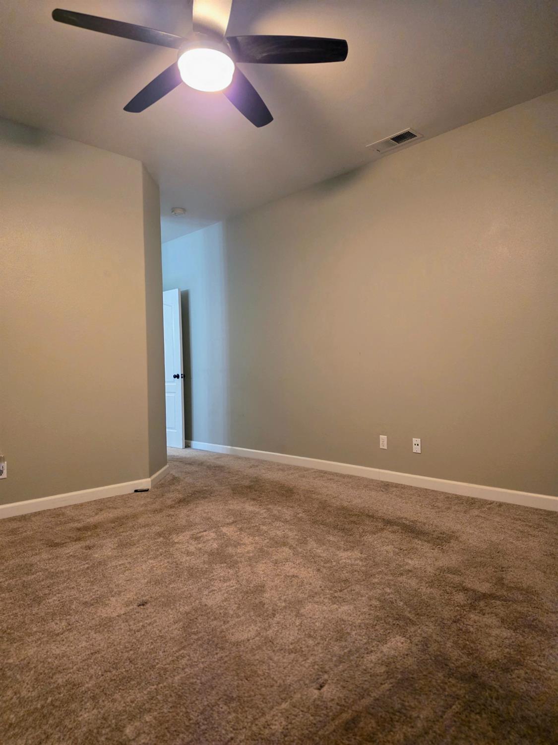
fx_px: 494
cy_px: 372
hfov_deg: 58.9
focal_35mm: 23
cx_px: 279
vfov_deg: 73.9
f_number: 1.7
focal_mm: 6.25
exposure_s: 1/120
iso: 1250
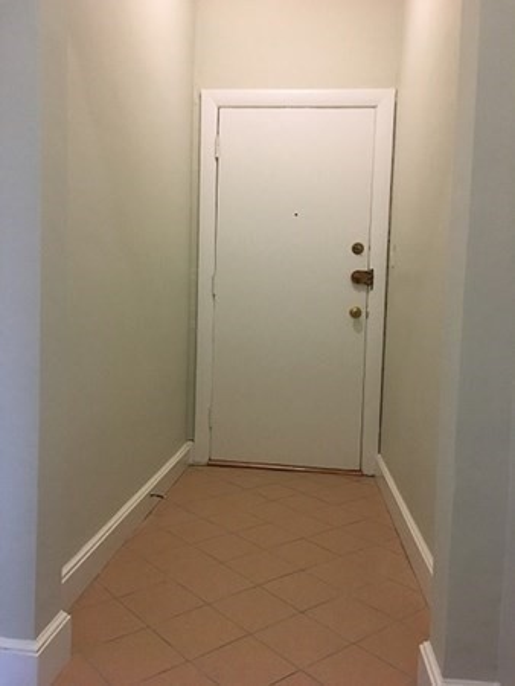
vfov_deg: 61.6
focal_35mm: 29
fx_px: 575
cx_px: 258
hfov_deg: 48.3
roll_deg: -0.8
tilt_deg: -2.9
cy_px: 343
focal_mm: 4.15
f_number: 2.2
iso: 160
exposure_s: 1/30
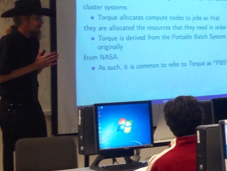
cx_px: 397
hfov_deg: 13.7
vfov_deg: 11.4
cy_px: 55
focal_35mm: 130
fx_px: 852
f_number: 2.4
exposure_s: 1/20
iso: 80
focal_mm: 4.12
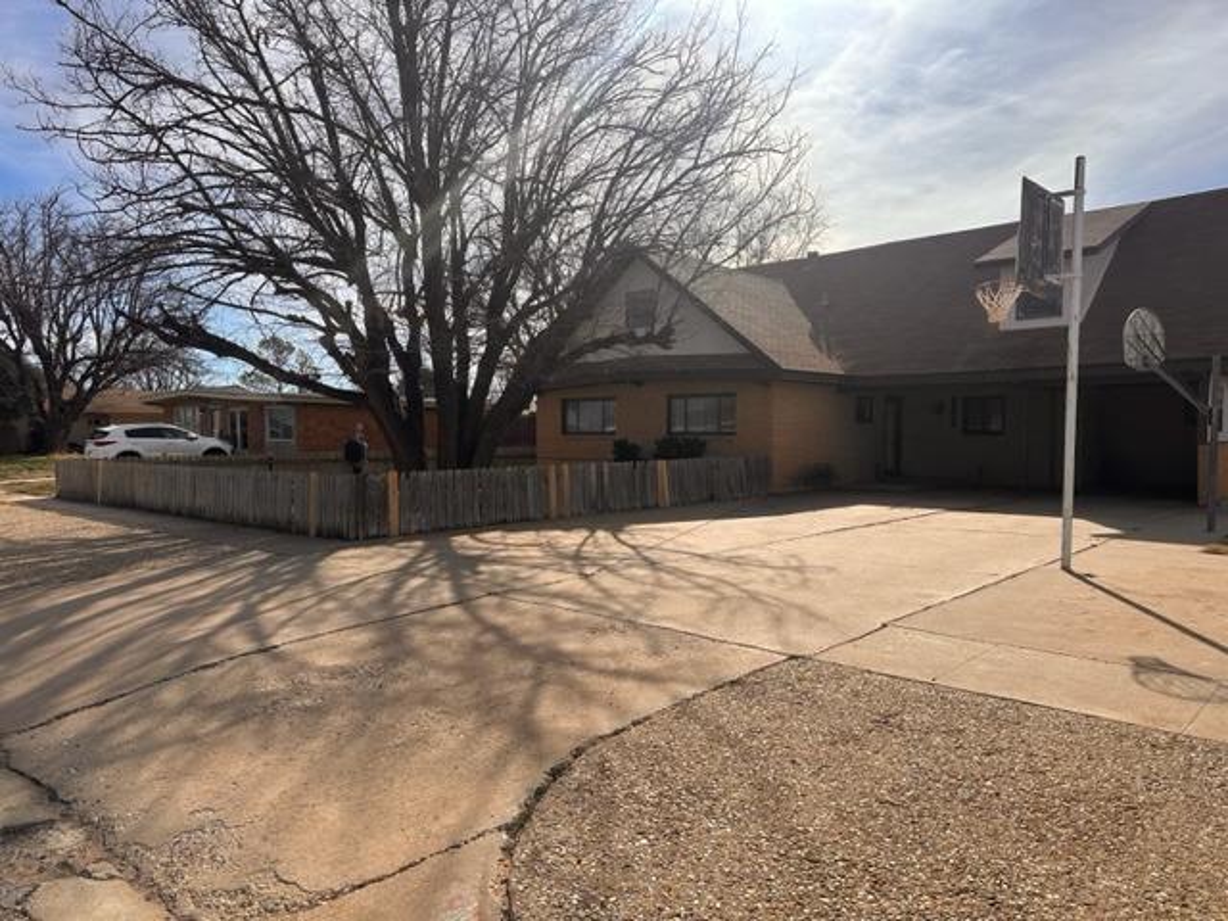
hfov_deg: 71.6
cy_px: 460
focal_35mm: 24
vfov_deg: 56.8
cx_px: 614
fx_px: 851
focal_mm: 6.86
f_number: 1.78
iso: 80
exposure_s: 1/7576
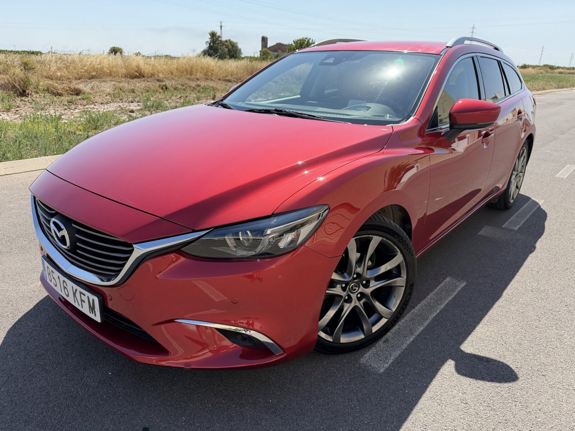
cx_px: 288
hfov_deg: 71.6
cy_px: 216
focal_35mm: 24
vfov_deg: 56.8
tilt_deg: -20.3
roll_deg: -1.1
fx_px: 399
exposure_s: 1/3953
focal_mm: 6.76
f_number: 1.78
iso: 100
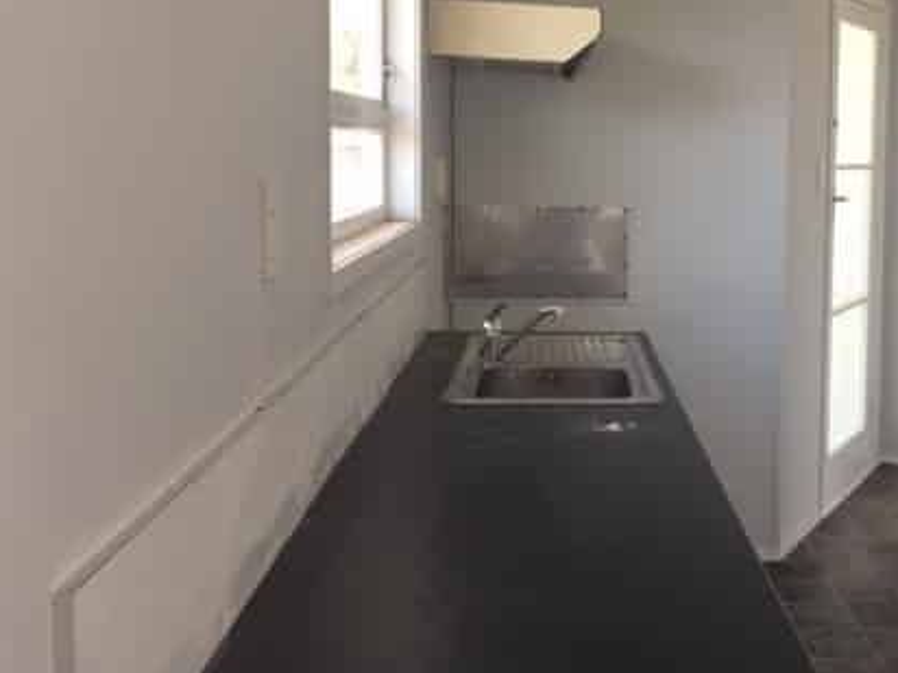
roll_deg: -1.0
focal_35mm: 45
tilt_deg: -4.1
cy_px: 240
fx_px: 1167
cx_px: 693
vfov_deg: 32.0
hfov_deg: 40.7
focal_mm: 4.15
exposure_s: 1/50
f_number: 2.2
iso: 25
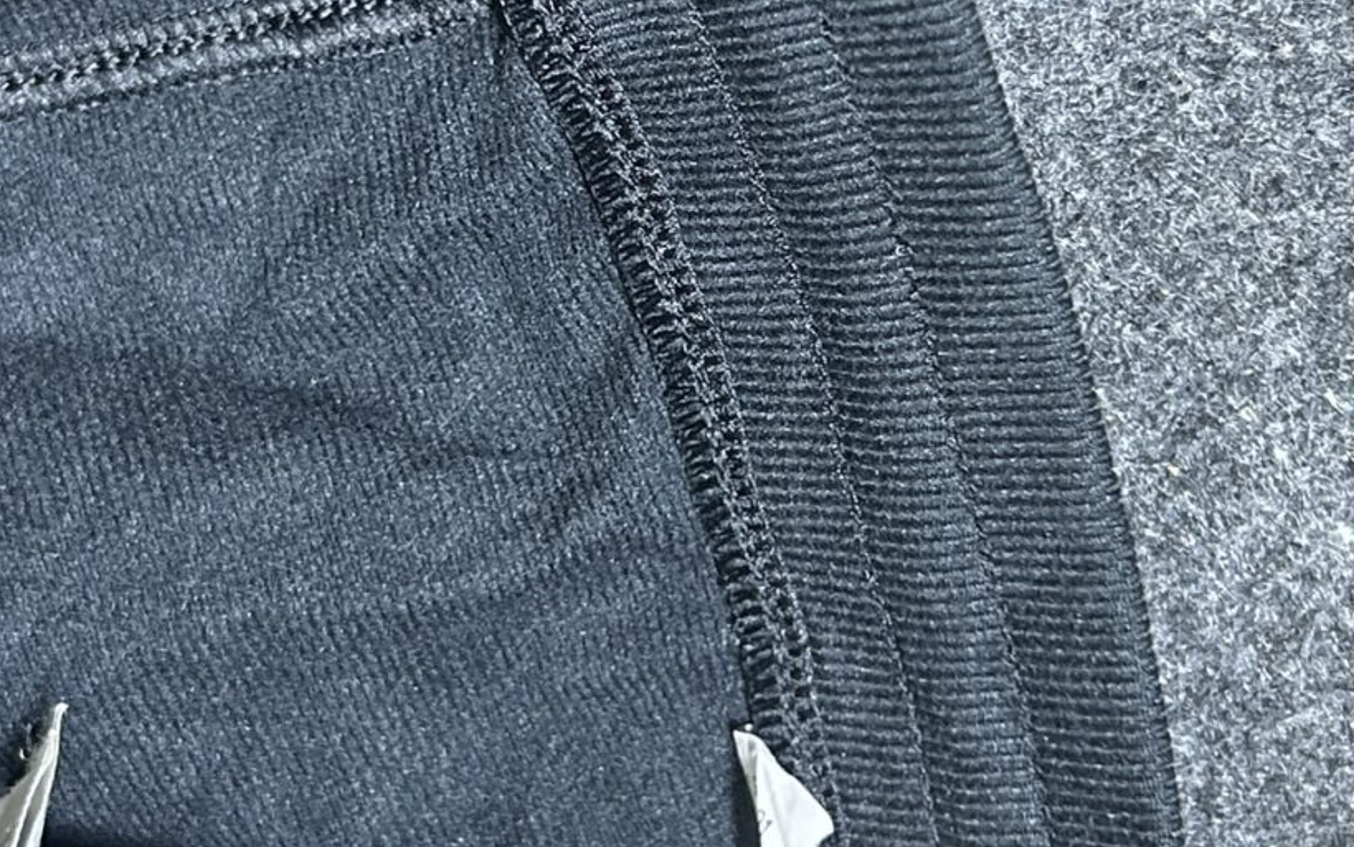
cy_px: 334
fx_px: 3174
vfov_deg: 15.2
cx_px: 639
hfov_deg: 24.1
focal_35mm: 86
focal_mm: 5.7
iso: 200
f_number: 1.5
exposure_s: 1/50
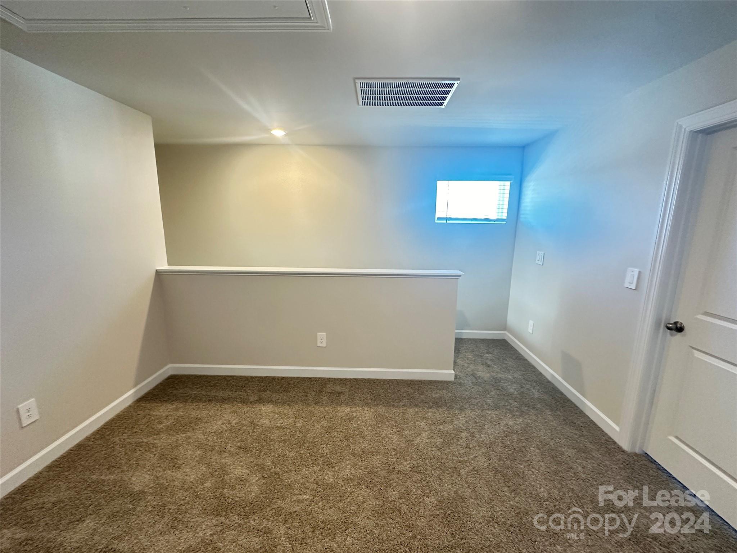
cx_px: 368
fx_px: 298
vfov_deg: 85.7
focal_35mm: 14
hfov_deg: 102.1
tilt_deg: -12.1
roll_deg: -0.3
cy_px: 276
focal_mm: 2.22
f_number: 2.2
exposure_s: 1/60
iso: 500
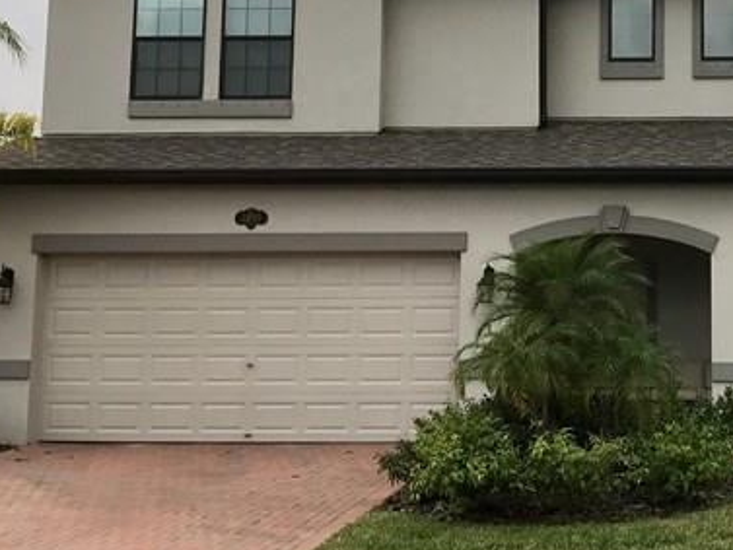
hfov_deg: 25.0
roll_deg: +0.0
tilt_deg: +9.9
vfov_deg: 19.2
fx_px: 1610
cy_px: 107
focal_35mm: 76
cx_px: 634
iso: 20
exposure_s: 1/1041
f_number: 1.8
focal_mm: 3.99
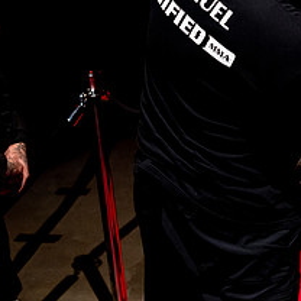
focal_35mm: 133
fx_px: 1308
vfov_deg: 13.0
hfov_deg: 12.8
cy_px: 48
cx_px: 350
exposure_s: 1/640
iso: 2500
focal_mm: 56
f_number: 2.8
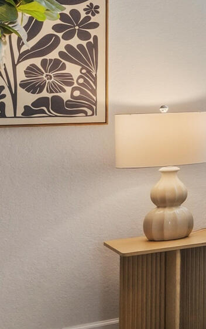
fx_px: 683
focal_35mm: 76
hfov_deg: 9.0
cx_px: 761
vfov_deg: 26.8
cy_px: 88
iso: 250
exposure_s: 1/2.5
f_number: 9
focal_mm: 14
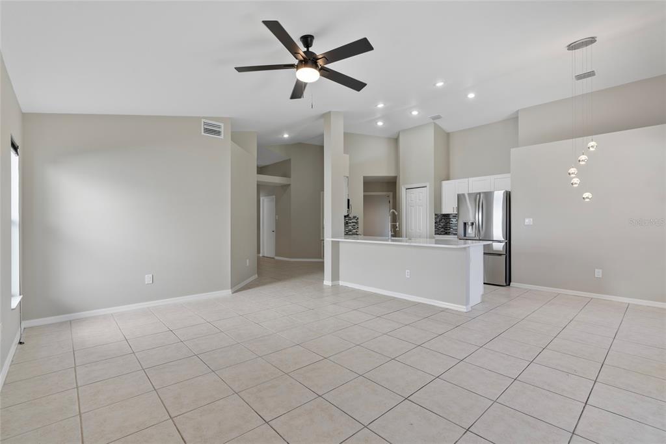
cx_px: 333
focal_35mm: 16
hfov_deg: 96.7
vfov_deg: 73.8
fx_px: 296
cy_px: 222
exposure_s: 1/2.5
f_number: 8
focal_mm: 16
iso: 100
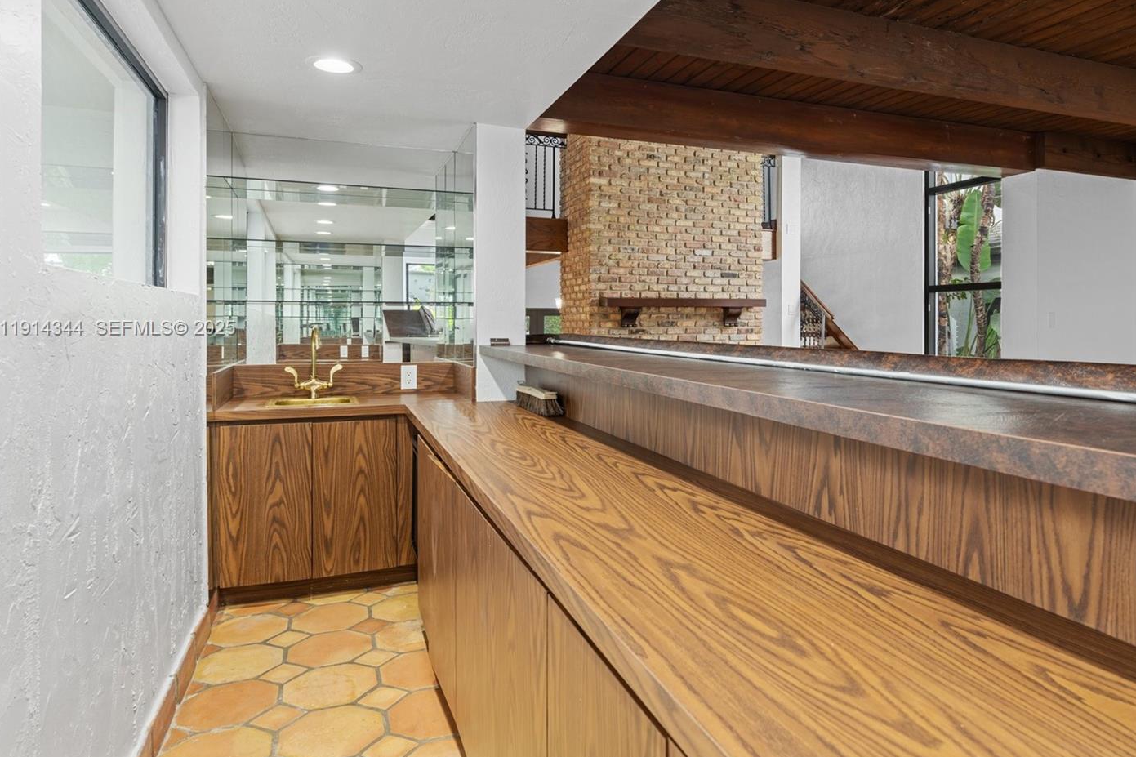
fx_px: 726
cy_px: 329
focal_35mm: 23
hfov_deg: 75.8
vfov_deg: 54.9
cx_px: 635
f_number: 8
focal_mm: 20
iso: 320
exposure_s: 1.3
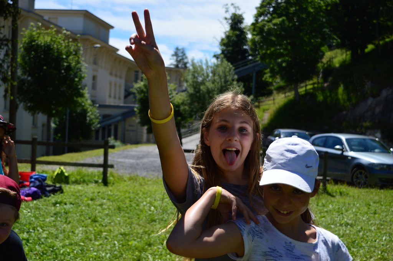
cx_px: 196
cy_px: 130
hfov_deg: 36.9
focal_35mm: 54
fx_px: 589
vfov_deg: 25.0
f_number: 4.8
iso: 100
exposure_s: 1/800
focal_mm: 36
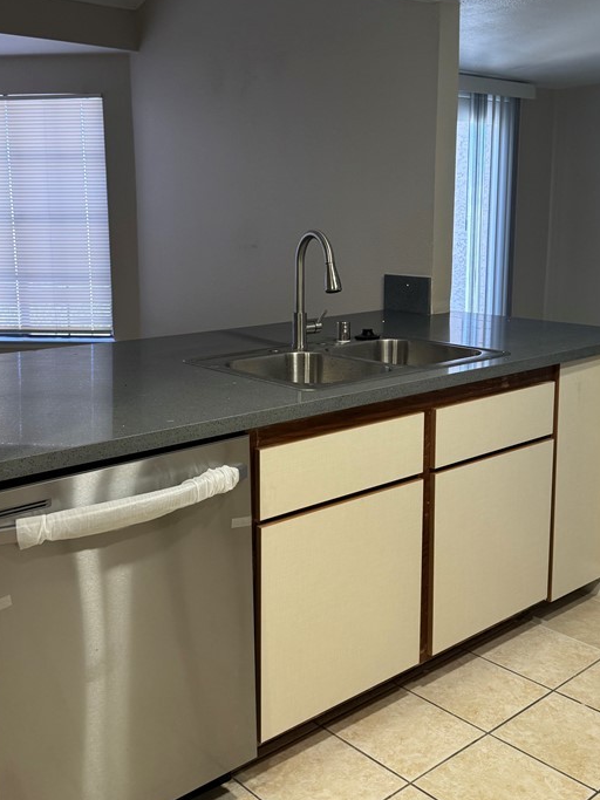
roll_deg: +0.9
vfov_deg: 51.2
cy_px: 341
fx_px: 832
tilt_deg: -9.5
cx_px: 267
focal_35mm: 36
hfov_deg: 39.6
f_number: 1.78
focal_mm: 6.76
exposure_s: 1/120
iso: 200
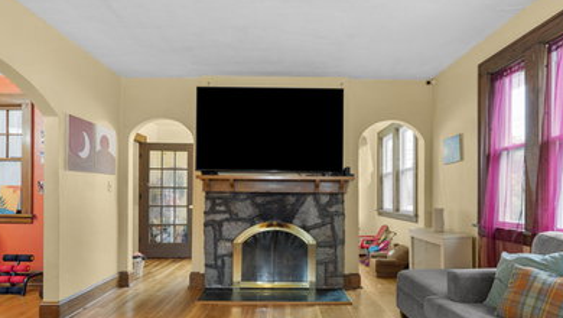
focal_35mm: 22
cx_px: 277
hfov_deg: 81.2
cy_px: 195
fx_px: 329
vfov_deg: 51.1
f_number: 9
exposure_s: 1.6
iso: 200
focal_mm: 16
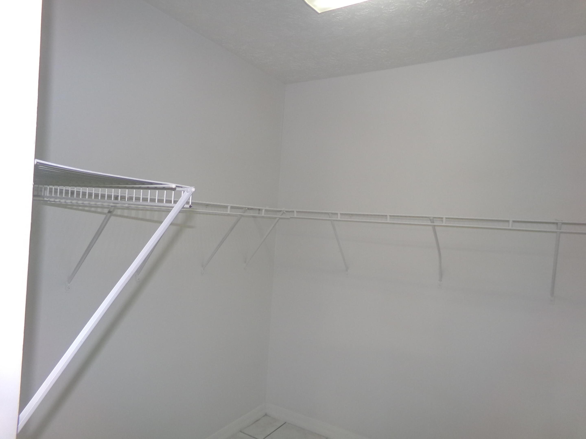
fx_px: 406
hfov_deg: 71.6
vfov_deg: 56.8
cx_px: 293
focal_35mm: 24
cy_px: 220
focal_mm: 4.3
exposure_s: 1/34
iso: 200
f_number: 3.7
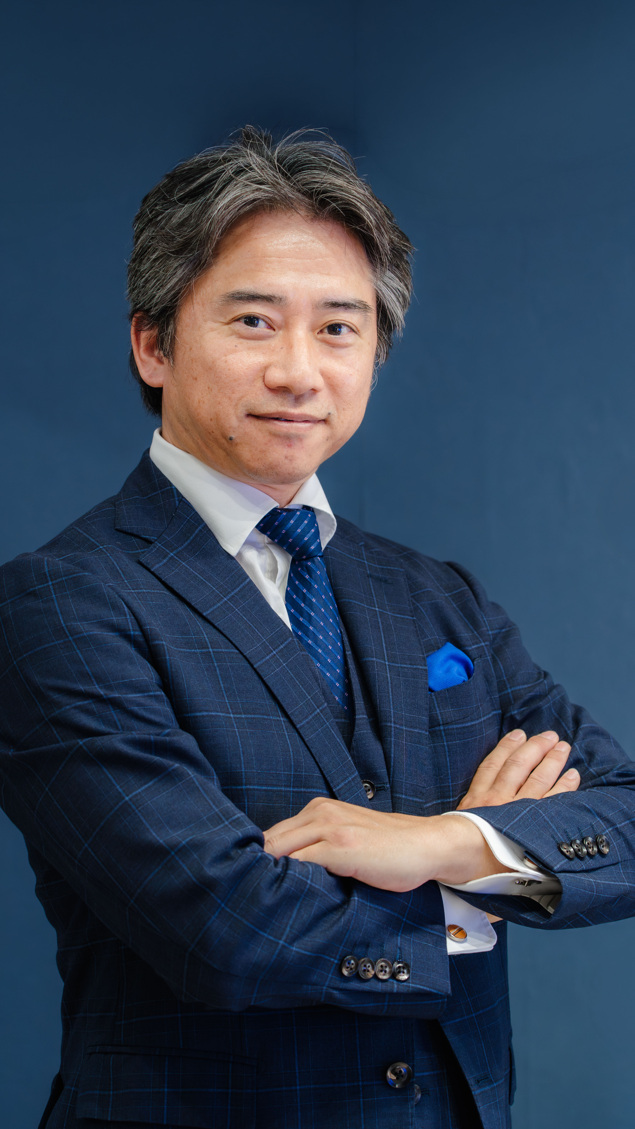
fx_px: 3323
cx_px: 317
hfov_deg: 10.9
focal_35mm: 111
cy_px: 567
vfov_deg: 19.3
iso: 1600
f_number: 4.5
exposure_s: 1/125
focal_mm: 105
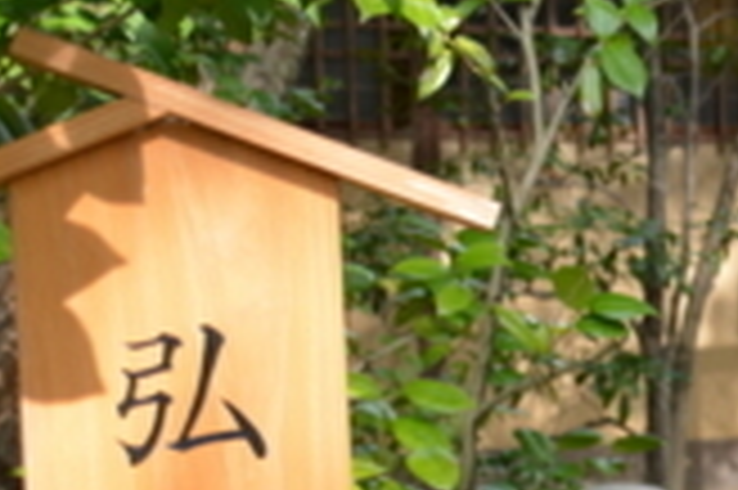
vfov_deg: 11.2
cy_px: 427
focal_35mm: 121
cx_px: 1098
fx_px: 2478
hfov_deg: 15.6
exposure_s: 1/80
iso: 100
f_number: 4.5
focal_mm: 22
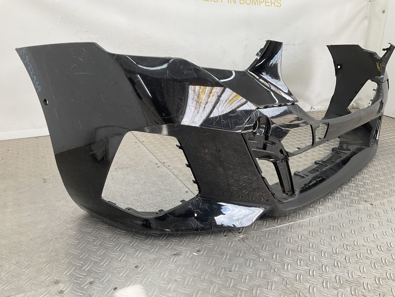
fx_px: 331
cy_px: 148
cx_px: 198
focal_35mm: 29
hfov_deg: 61.7
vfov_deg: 48.2
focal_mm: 3
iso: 16
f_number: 1.8
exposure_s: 1/114
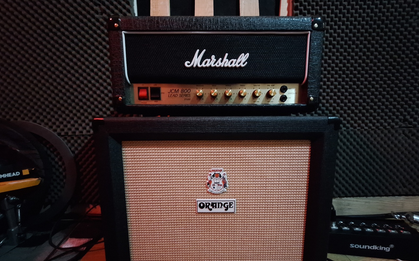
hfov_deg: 105.3
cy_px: 148
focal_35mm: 14
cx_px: 212
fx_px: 160
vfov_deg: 78.2
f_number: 2.2
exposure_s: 1/7
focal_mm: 1.74
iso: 1000
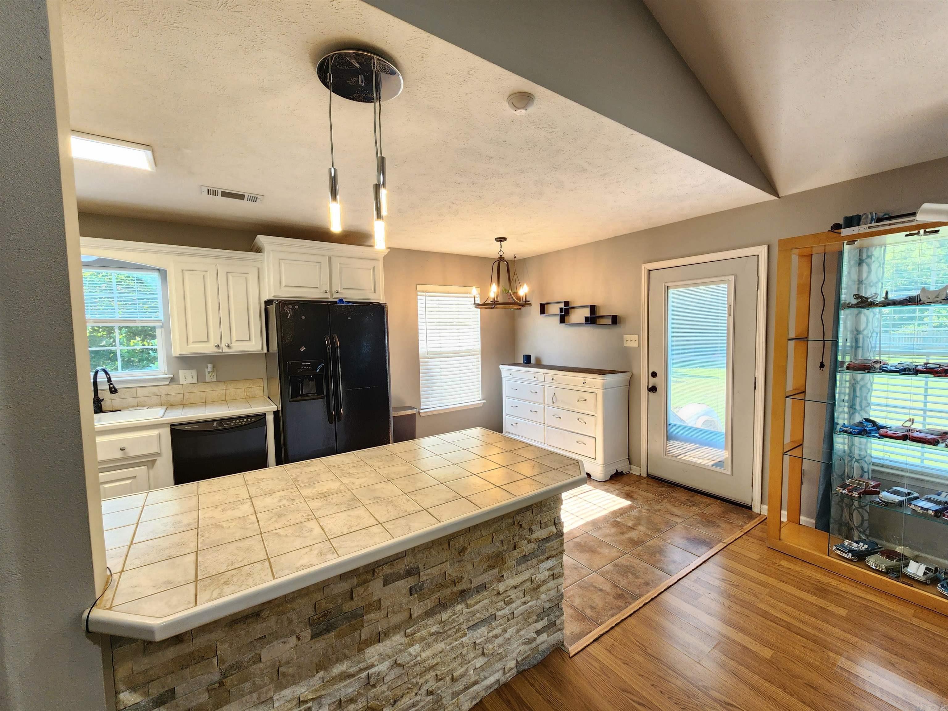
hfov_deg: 106.2
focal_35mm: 13
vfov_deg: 89.9
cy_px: 356
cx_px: 474
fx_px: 356
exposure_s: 1/60
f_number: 2.2
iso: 125
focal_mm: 2.2
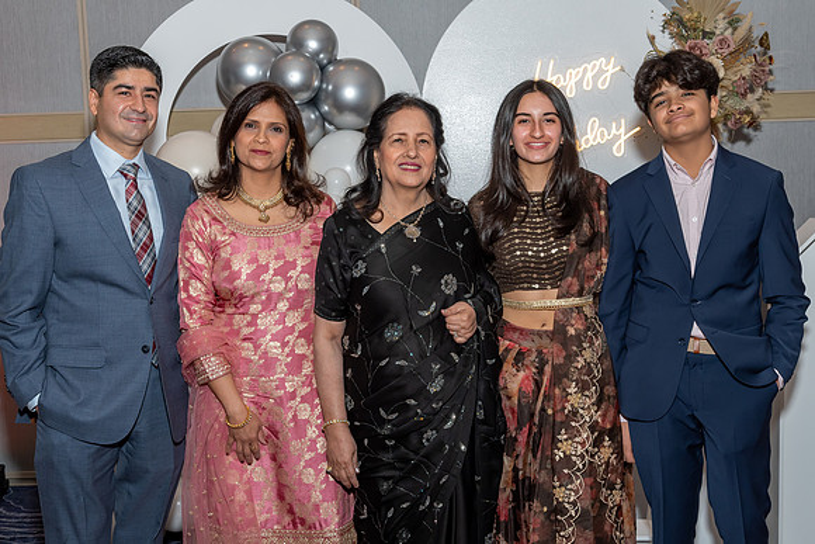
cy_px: 275
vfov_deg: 28.0
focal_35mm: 48
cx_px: 421
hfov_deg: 41.0
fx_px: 1090
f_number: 7.1
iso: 500
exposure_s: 1/250
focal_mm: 30
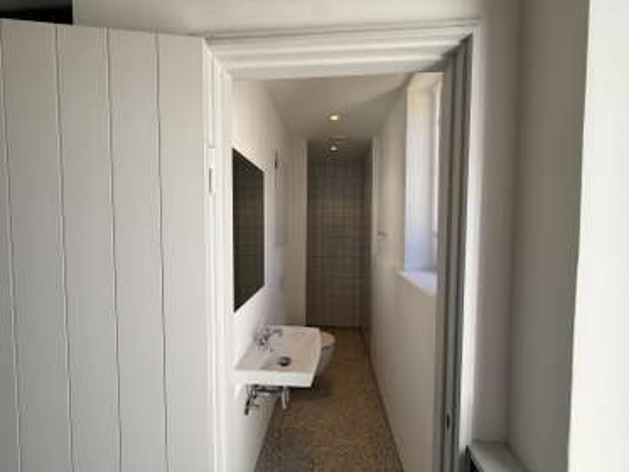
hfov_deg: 102.0
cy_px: 236
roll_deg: -0.7
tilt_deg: -1.6
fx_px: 254
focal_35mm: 14
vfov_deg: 85.7
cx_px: 314
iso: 50
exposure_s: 1/216
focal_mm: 2.22
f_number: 2.2
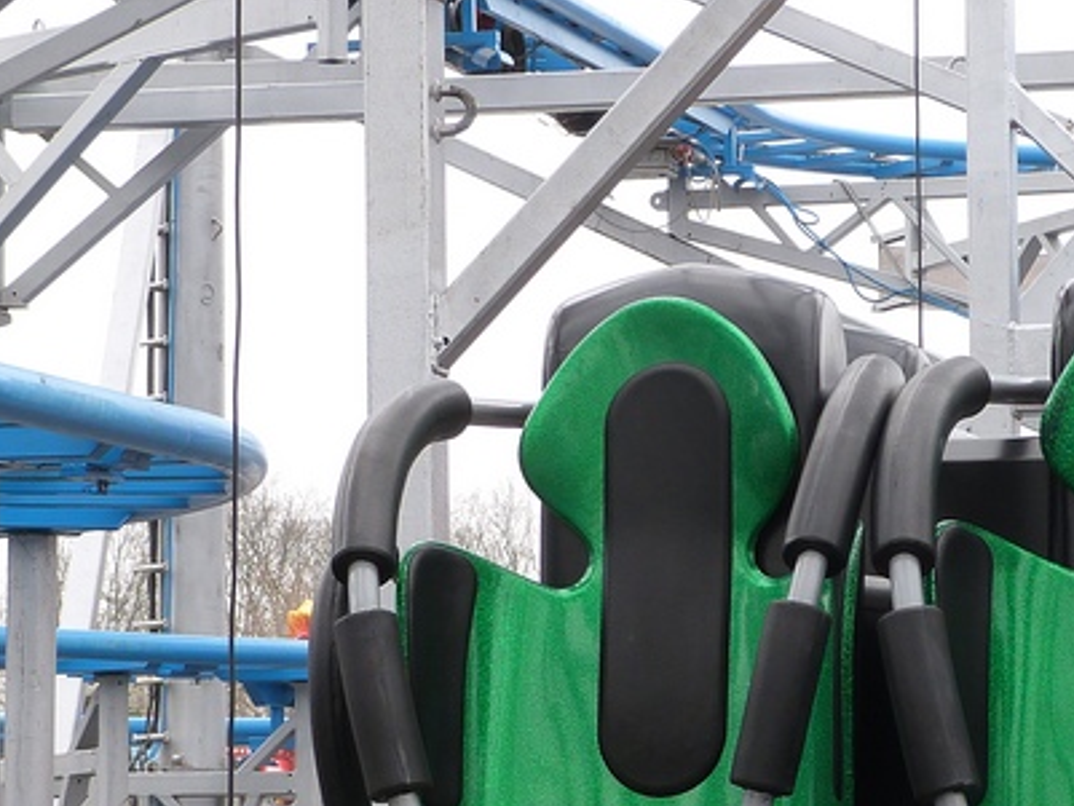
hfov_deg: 10.3
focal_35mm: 192
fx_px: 5959
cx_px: 758
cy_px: 742
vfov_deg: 7.7
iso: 100
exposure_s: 1/200
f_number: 4
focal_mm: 13.8
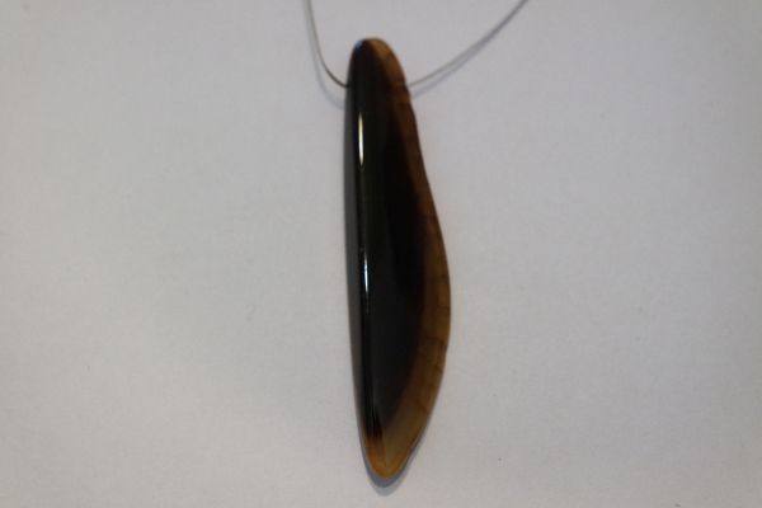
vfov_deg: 20.6
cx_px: 381
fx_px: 1397
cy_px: 254
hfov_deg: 30.5
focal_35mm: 66
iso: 1600
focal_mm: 43
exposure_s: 1/60
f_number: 5.6
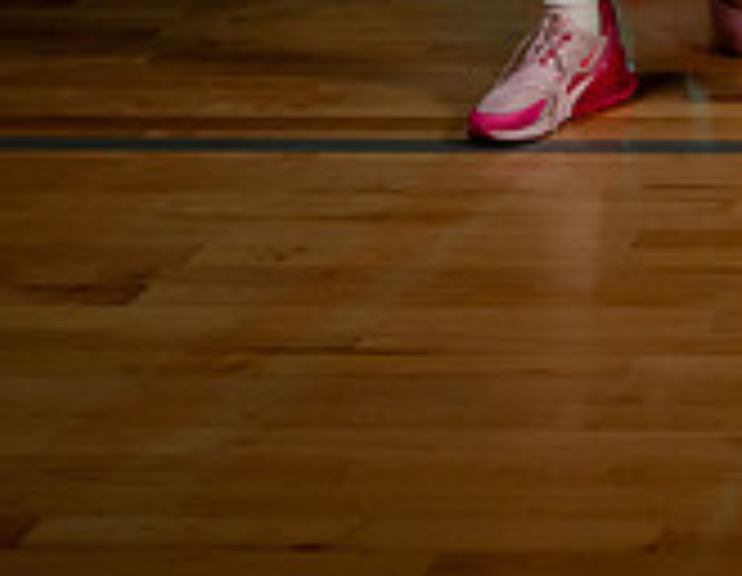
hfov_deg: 14.1
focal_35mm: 128
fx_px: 2778
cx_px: 1168
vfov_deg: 10.9
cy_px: -536
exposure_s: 1/2000
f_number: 6.3
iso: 640
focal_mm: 28.5
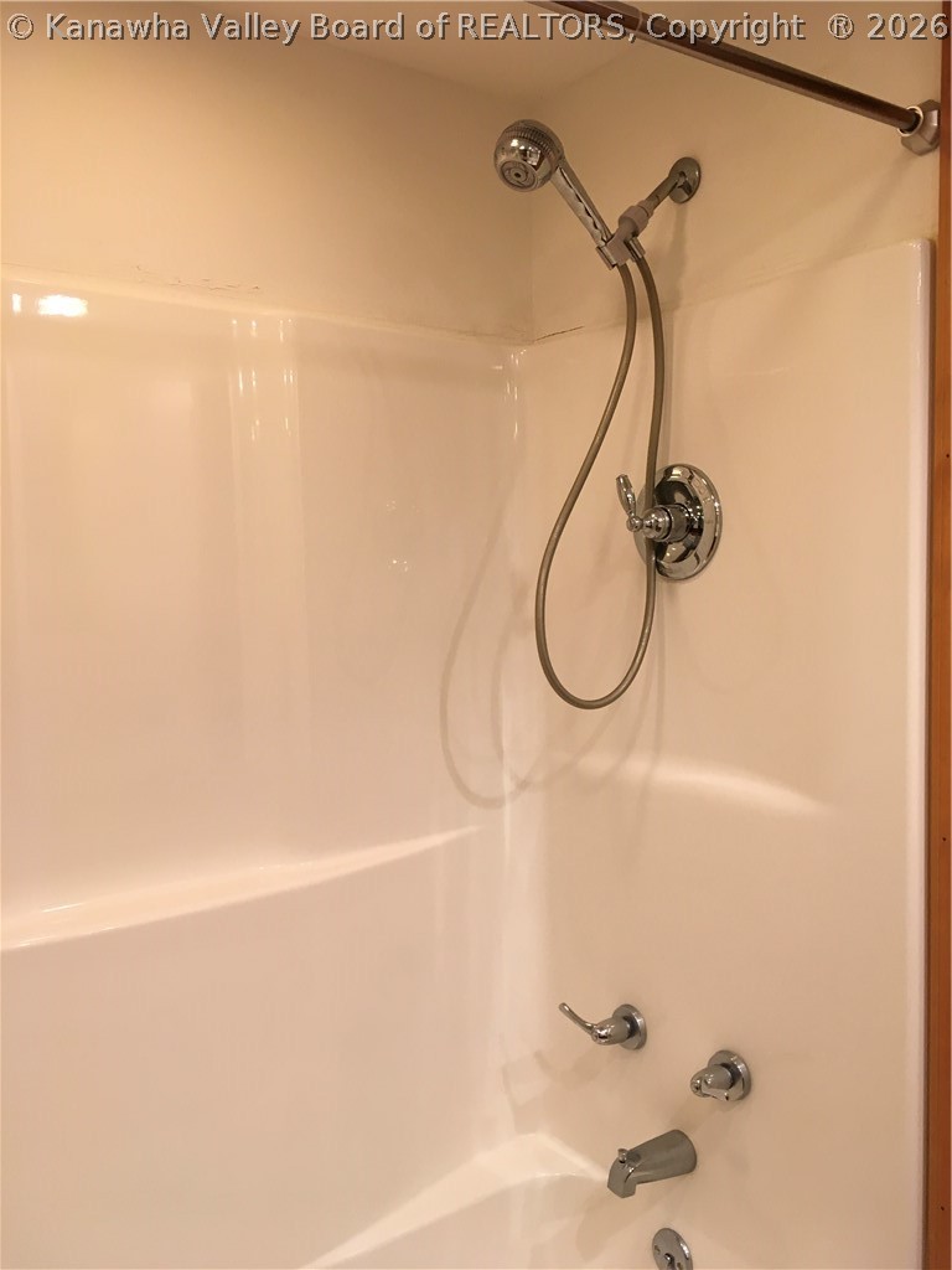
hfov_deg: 48.2
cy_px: 635
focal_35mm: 29
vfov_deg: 61.7
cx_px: 476
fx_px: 1063
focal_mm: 4.15
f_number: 2.2
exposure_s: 1/30
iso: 64
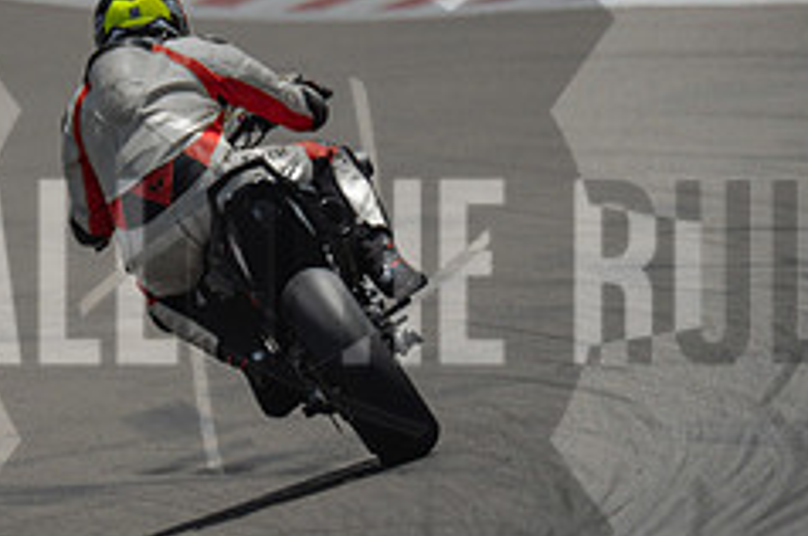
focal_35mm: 1465
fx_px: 32836
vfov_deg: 0.9
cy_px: 276
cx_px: 285
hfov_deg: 1.4
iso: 640
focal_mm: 400
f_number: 5.6
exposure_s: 1/3200
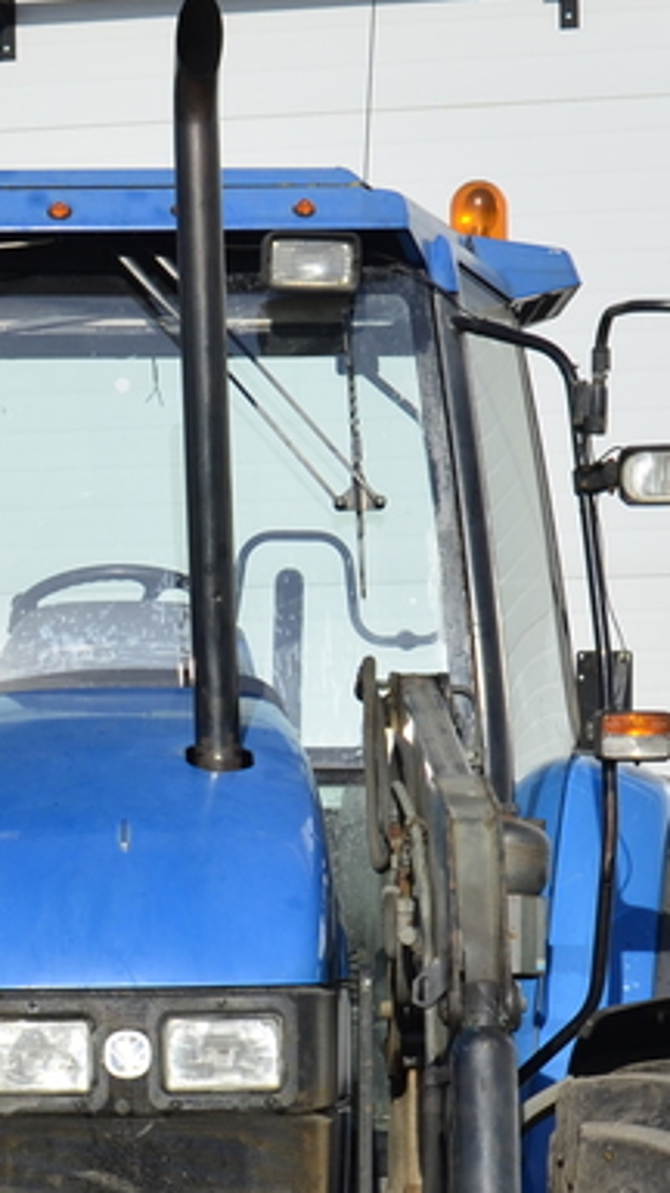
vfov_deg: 12.8
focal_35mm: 167
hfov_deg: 7.2
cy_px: 1128
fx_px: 5285
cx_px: 192
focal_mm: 32
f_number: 10
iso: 125
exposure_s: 1/400
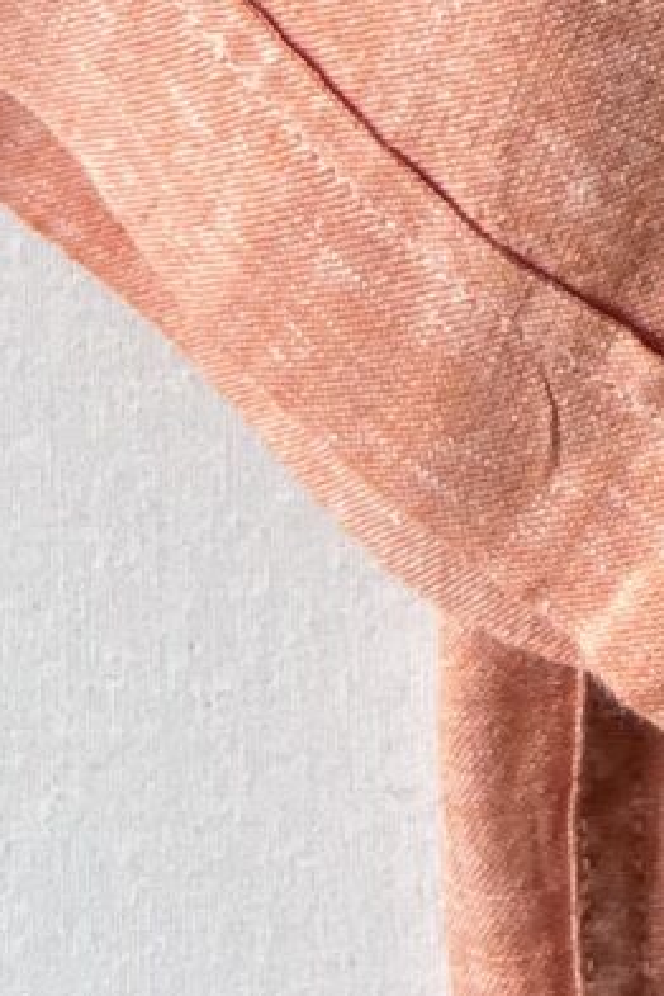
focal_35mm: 176
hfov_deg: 7.1
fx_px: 4869
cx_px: 1825
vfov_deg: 10.7
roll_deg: -1.0
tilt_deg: -10.8
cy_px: -993
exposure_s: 1/121
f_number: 1.5
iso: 80
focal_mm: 5.7
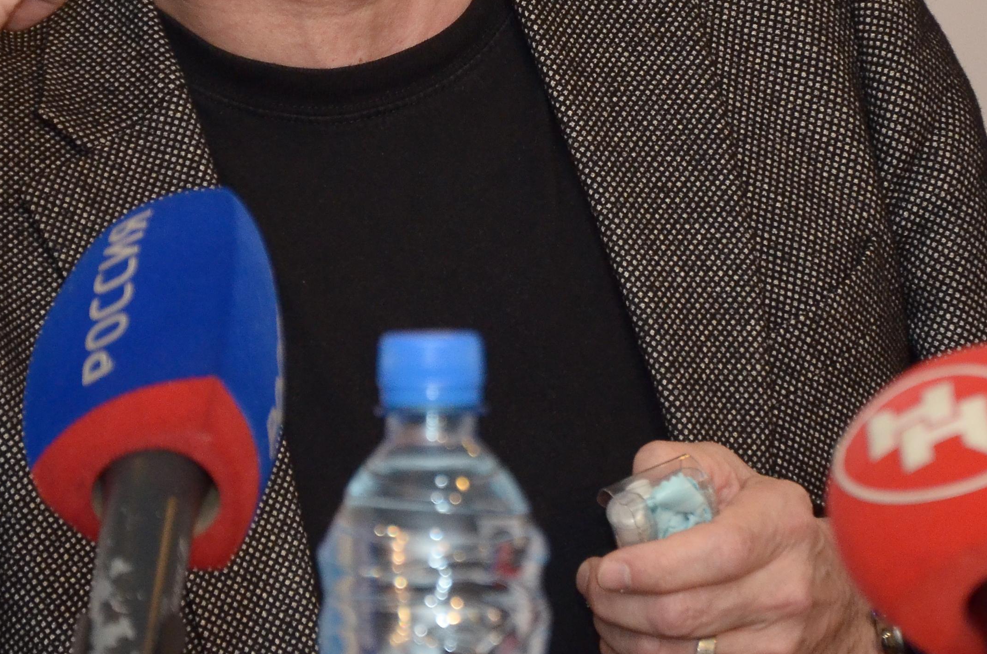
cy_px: 27
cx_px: 403
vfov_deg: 3.8
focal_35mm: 364
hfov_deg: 5.7
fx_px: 9964
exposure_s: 1/125
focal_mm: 105
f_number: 5.6
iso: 1250
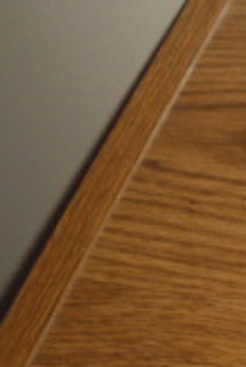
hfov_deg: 8.1
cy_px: 513
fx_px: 1503
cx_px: 706
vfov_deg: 13.3
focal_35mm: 147
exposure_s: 1/60
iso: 200
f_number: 3.1
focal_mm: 6.3
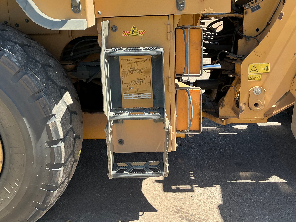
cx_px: 147
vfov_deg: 38.3
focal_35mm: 37
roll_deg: +0.5
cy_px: 79
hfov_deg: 50.1
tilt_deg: -11.9
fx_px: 316
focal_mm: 3
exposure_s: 1/378
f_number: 1.8
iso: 25
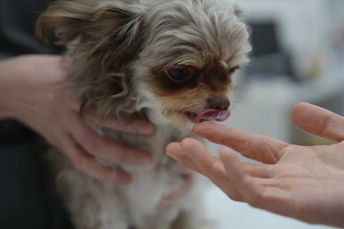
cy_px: 114
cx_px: 172
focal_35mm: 57
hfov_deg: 35.0
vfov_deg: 23.8
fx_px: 545
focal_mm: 57
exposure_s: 1/200
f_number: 2.8
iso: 200
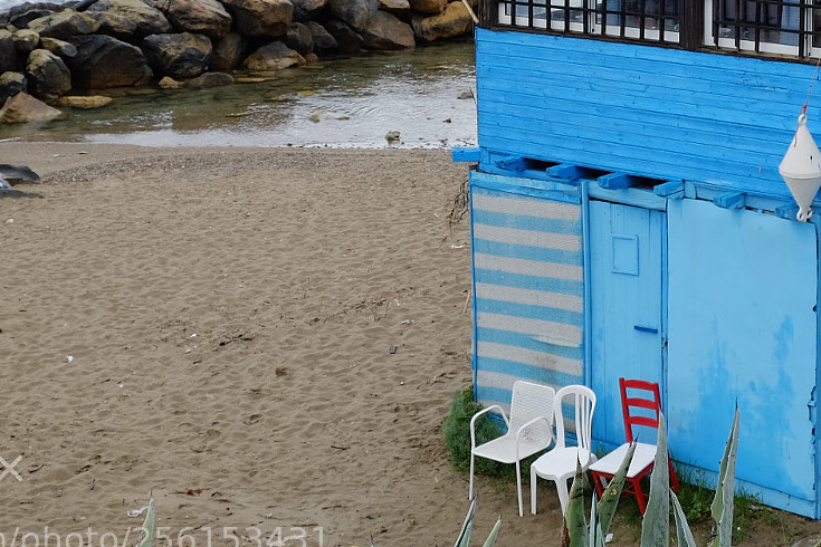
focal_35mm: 87
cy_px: 32
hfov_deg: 23.1
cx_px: 639
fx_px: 1984
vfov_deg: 15.5
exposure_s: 1/210
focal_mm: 26.5
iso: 400
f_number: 5.6
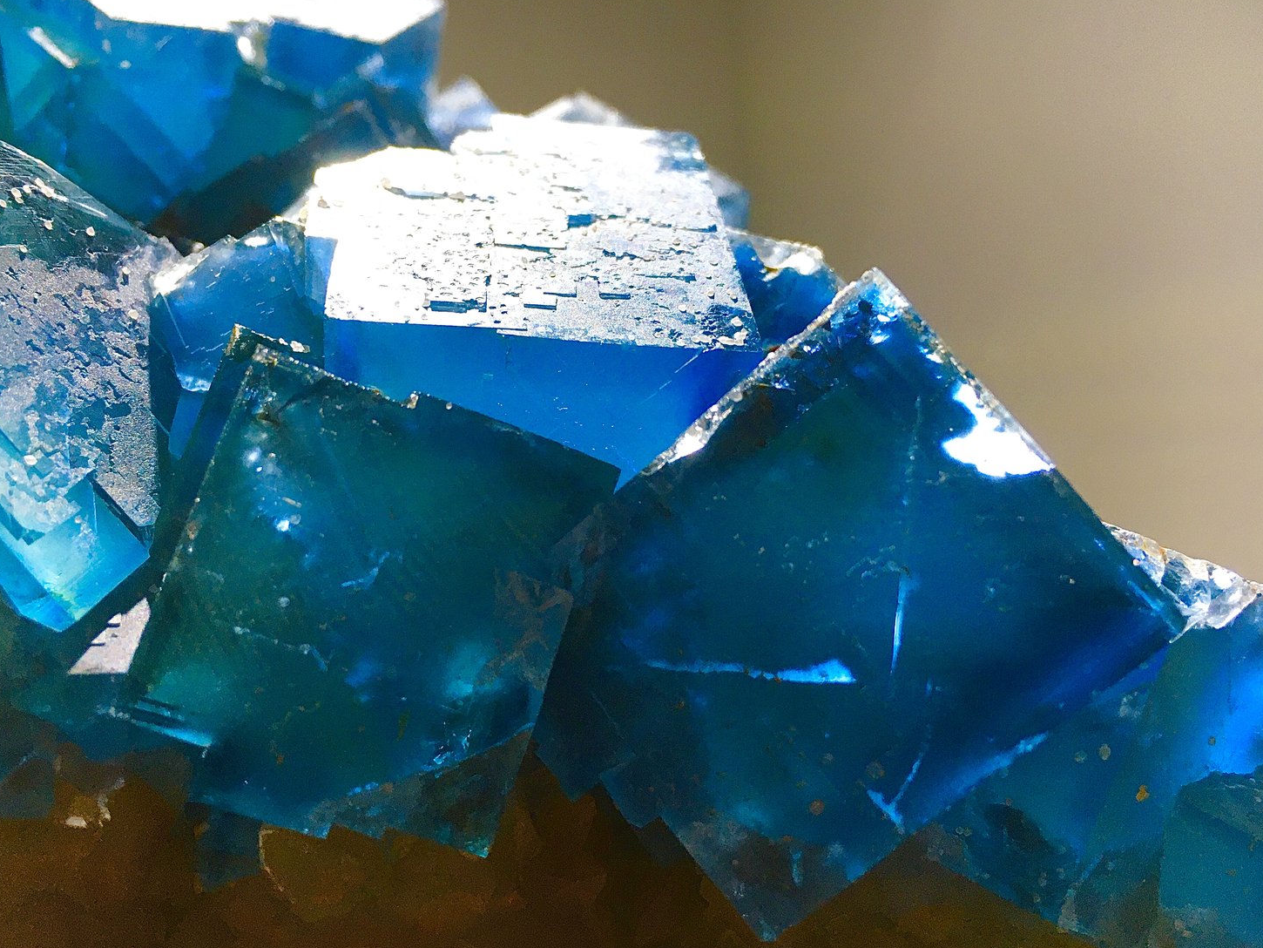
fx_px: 1168
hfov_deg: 56.7
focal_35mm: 32
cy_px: 499
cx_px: 574
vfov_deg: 44.2
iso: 40
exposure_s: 1/33
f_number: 2.2
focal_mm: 4.15
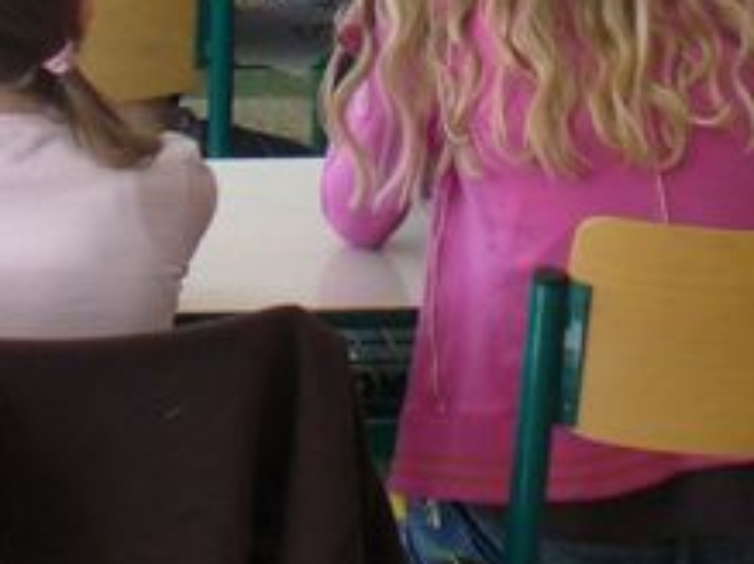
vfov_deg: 13.2
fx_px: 2351
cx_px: 868
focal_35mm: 108
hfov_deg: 17.5
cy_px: -182
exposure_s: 1/60
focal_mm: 6.1
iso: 80
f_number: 2.8
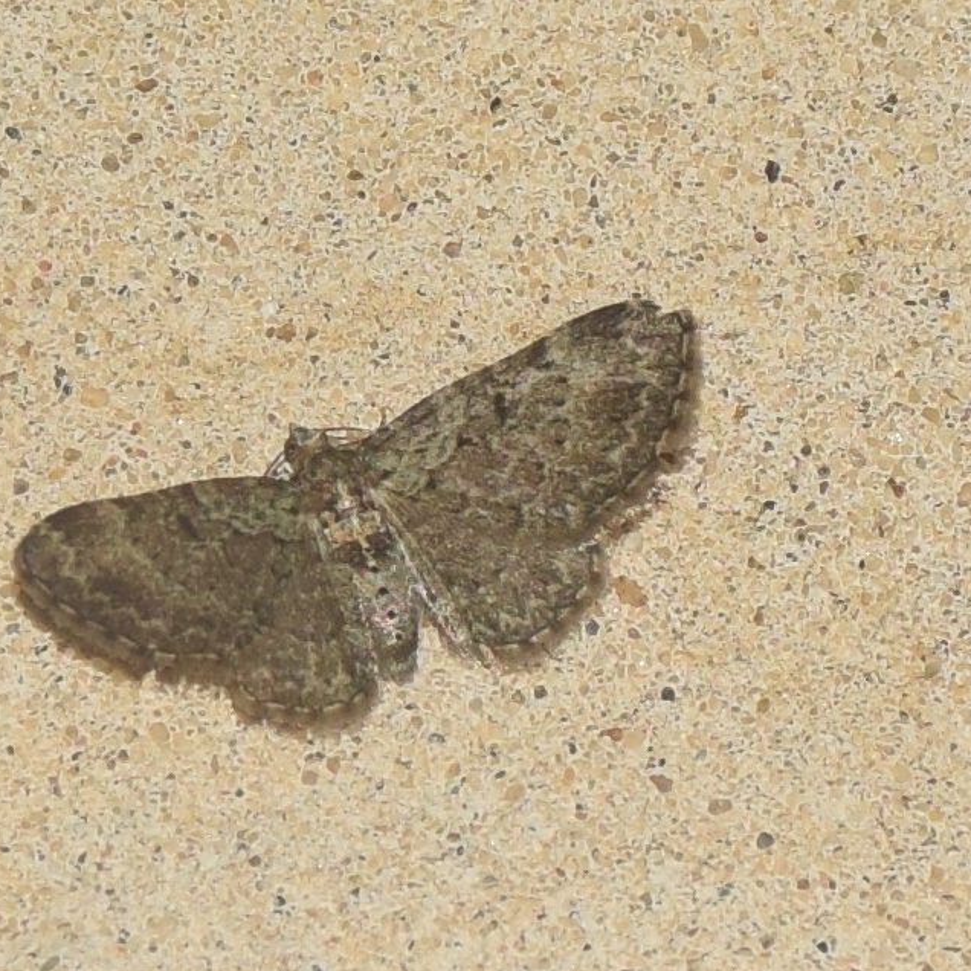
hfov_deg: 10.7
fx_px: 5193
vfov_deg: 10.7
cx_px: 385
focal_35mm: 164
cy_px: 487
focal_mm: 85
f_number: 8
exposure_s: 1/60
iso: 100
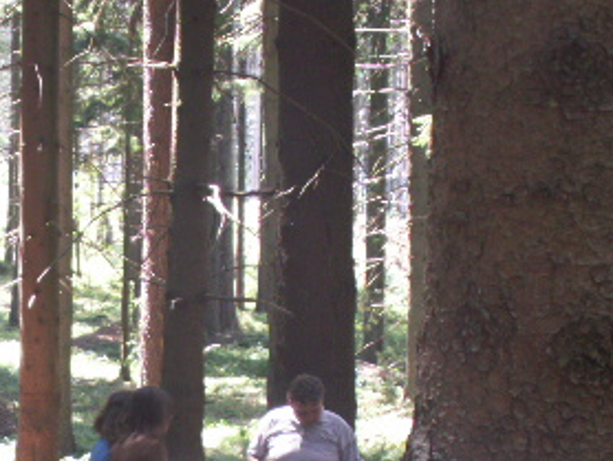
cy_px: 503
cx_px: -29
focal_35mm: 115
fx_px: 2038
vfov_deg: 12.7
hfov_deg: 16.7
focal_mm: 8.4
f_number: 3.2
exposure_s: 1/40
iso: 50
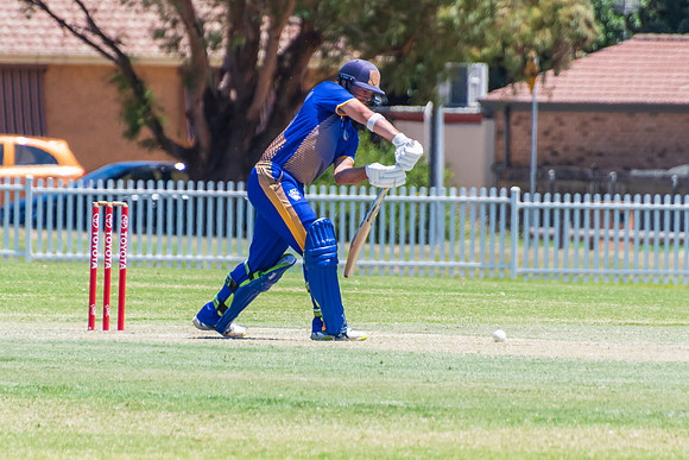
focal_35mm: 900
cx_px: 310
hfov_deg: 2.3
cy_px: 205
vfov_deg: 1.5
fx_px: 17224
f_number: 6.3
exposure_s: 1/1600
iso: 400
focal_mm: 400
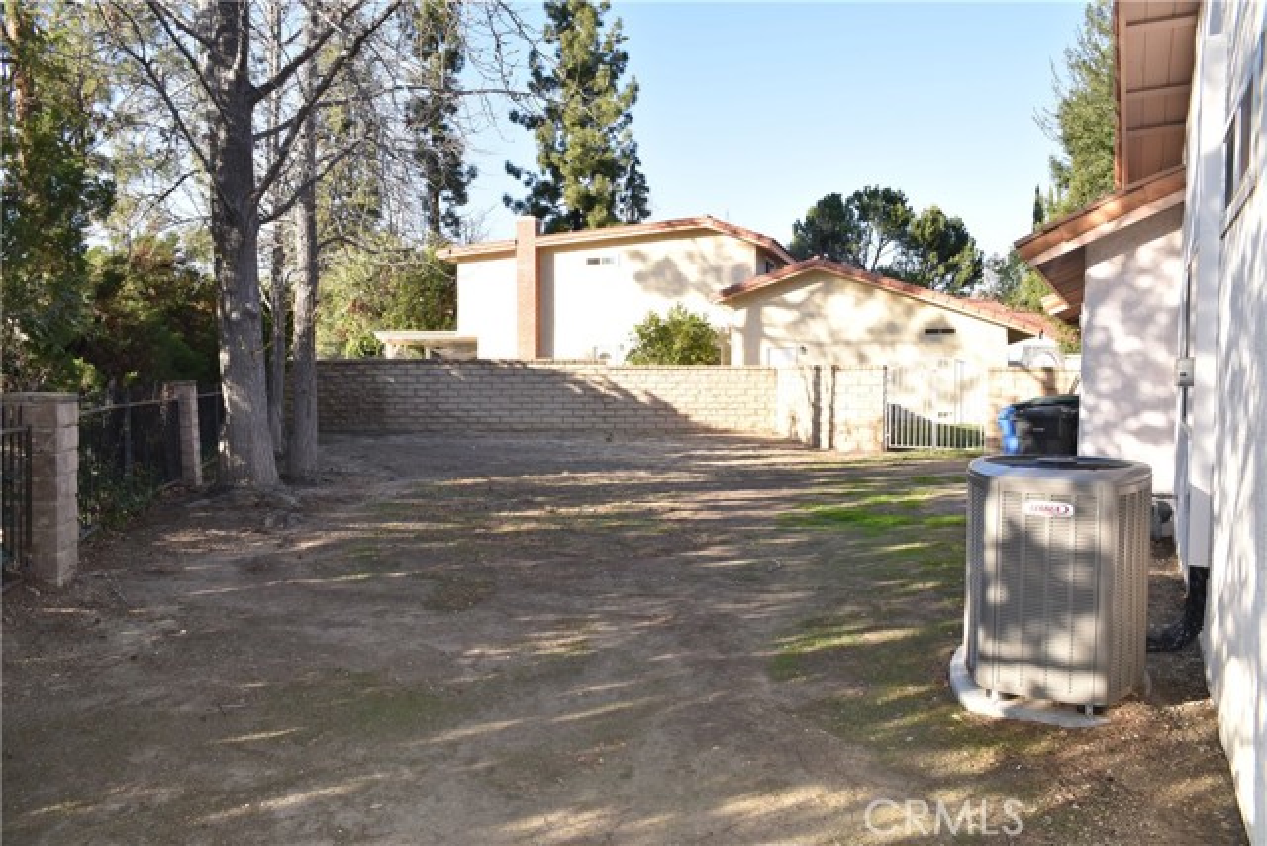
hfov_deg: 73.7
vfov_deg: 53.2
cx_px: 634
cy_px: 423
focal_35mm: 24
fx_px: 845
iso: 800
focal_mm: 24
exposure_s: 1/200
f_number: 14
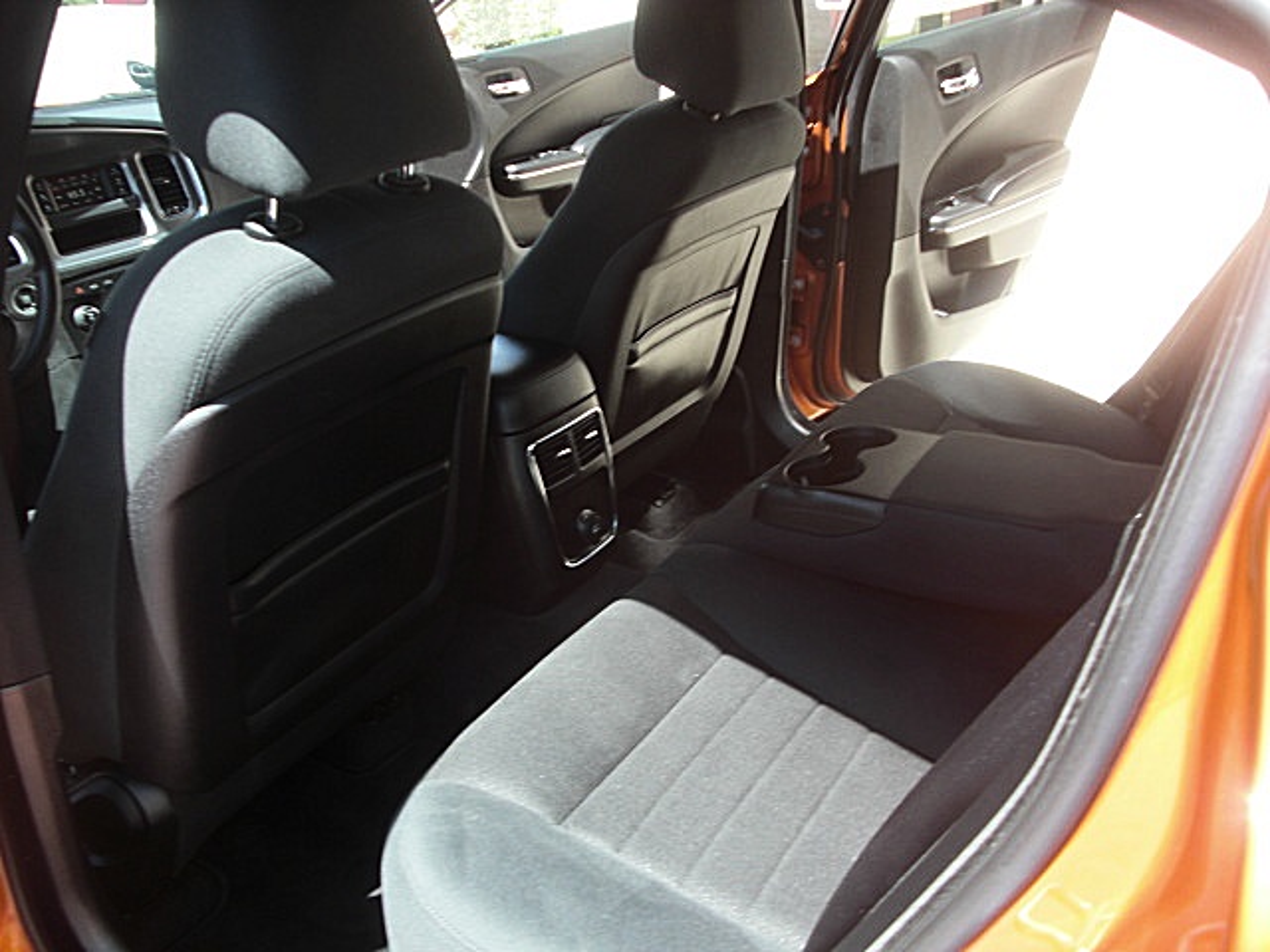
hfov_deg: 51.4
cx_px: 635
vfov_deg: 39.7
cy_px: 476
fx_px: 1321
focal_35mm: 36
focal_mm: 6.3
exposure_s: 1/100
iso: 50
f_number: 2.8
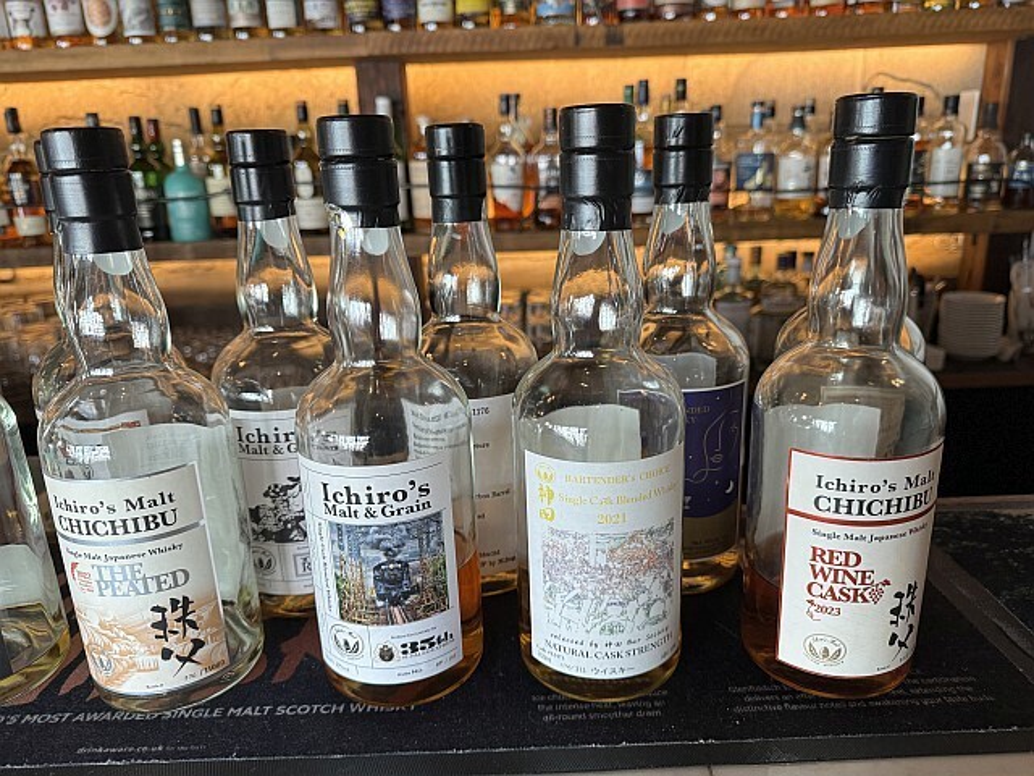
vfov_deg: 56.8
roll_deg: +2.3
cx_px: 517
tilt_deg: -17.4
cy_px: 388
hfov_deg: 71.6
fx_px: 717
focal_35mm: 24
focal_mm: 6.86
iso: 200
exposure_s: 1/100
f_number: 1.78
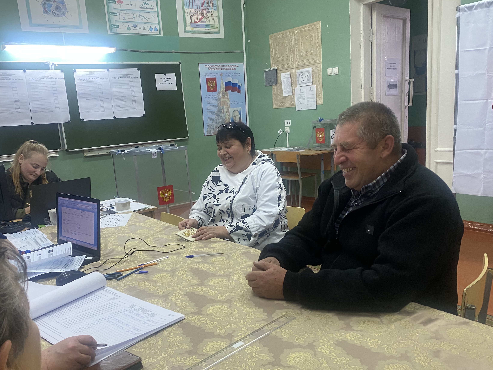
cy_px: 209
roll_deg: +2.5
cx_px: 238
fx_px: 456
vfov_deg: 44.1
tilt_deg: -12.5
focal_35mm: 32
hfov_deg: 56.8
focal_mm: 4.25
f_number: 1.8
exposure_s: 1/50
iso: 160
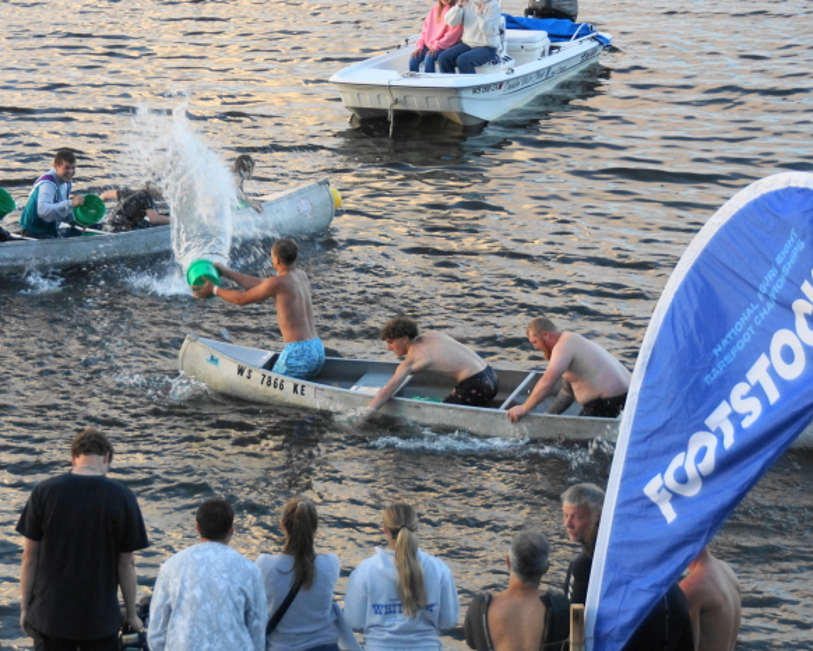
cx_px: 272
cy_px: 279
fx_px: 3490
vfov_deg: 10.7
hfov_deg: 13.3
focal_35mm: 145
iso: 640
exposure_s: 1/100
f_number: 5
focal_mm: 60
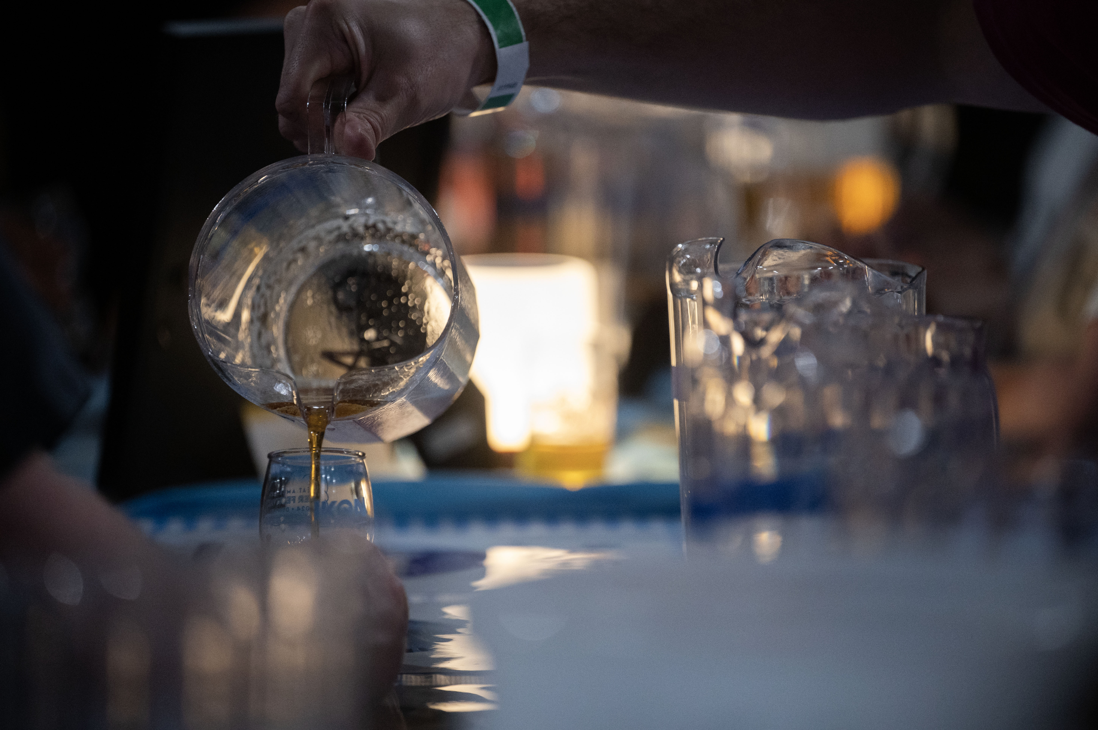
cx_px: 549
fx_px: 6096
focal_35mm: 200
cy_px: 365
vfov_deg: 6.9
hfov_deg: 10.3
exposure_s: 1/750
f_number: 2.8
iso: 4500
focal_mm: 200
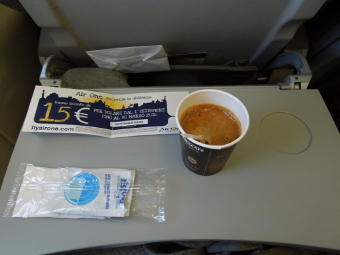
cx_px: 170
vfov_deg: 54.9
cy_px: 128
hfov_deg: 69.4
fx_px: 246
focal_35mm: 25
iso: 320
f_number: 3.3
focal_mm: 4.5
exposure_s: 1/30
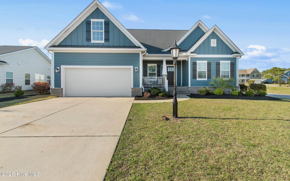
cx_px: 149
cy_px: 82
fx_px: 126
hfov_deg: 97.8
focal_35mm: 16
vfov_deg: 71.1
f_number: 8
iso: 100
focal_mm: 10
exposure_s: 1/250
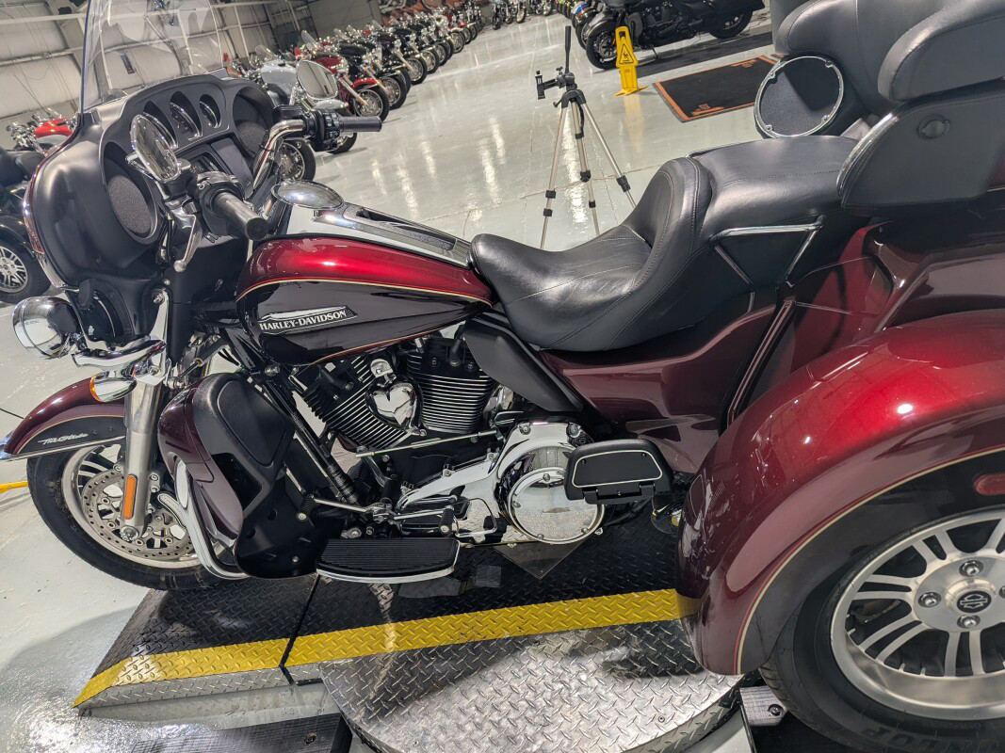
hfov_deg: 71.6
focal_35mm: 24
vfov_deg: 56.8
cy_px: 376
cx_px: 502
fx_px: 697
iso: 82
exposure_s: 1/120
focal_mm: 6.81
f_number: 1.85
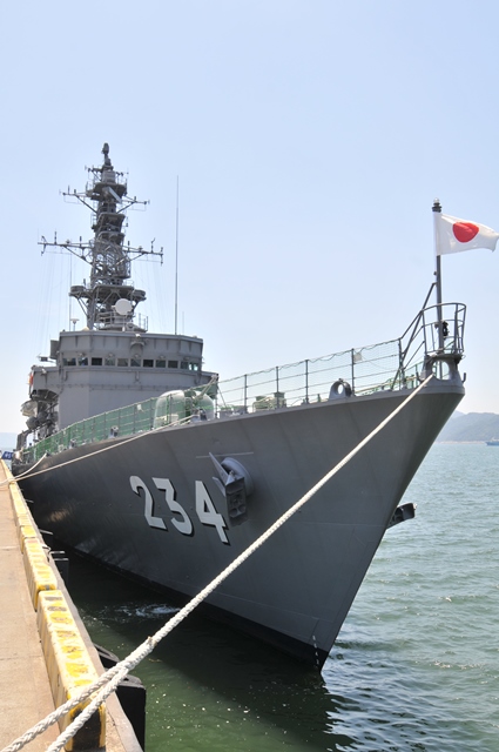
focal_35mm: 33
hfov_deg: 39.9
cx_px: 250
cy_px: 376
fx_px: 688
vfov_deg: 57.3
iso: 200
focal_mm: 22
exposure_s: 1/250
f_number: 9
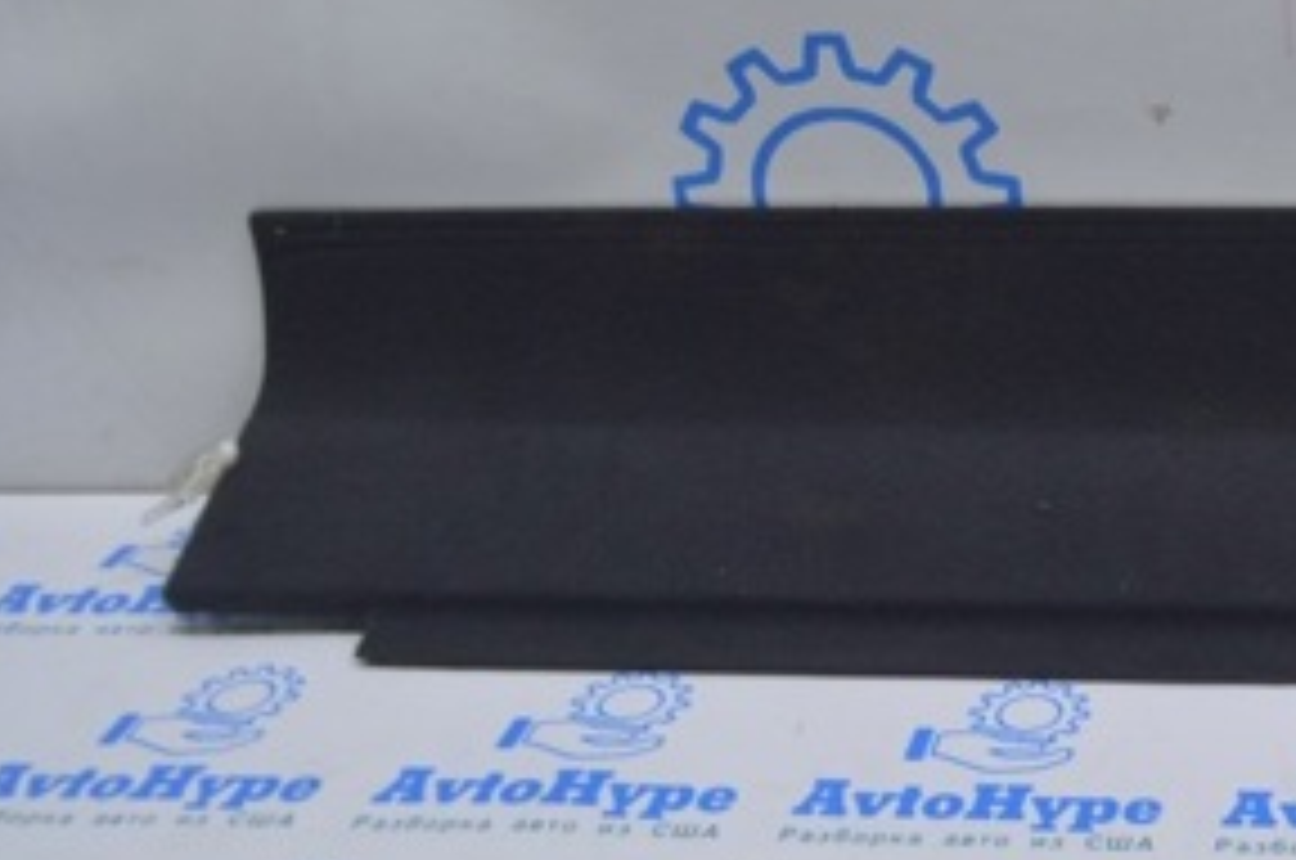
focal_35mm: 70
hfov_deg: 26.7
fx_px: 2520
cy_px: 115
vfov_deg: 19.1
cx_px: 1404
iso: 400
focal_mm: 21
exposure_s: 1/25
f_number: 5.6
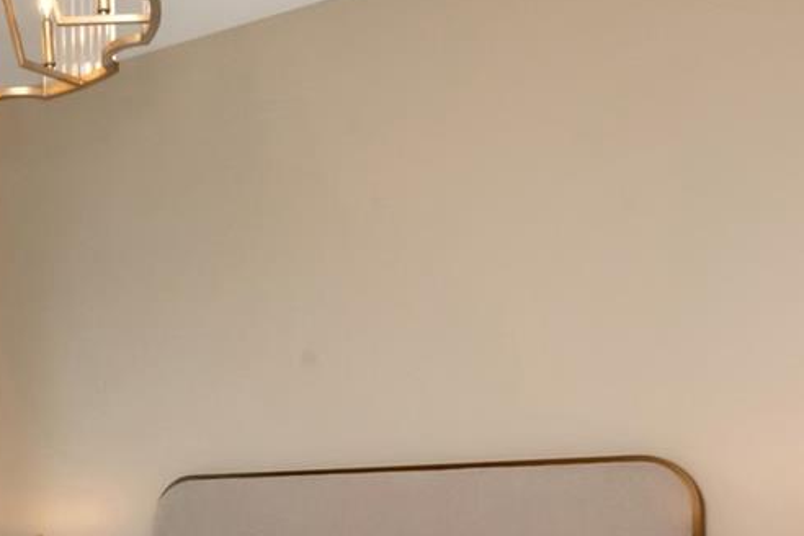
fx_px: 1198
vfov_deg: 23.6
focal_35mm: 54
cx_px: 2
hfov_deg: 33.9
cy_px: 598
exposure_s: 1/200
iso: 800
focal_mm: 11
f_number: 18
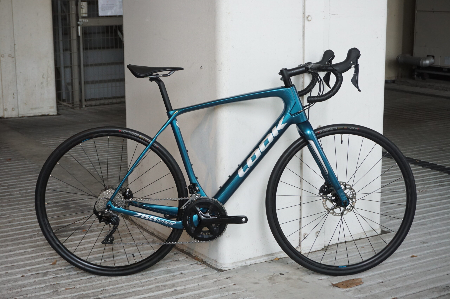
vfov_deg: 22.6
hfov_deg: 33.4
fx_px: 749
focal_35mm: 60
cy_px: 150
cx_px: 225
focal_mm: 40
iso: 1000
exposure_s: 1/40
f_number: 5.6
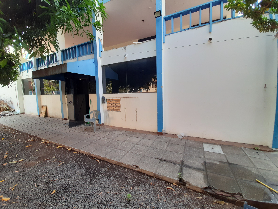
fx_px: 104
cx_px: 139
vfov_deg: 89.9
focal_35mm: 13
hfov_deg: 106.2
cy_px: 104
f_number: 2.2
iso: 50
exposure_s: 1/100
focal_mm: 1.42
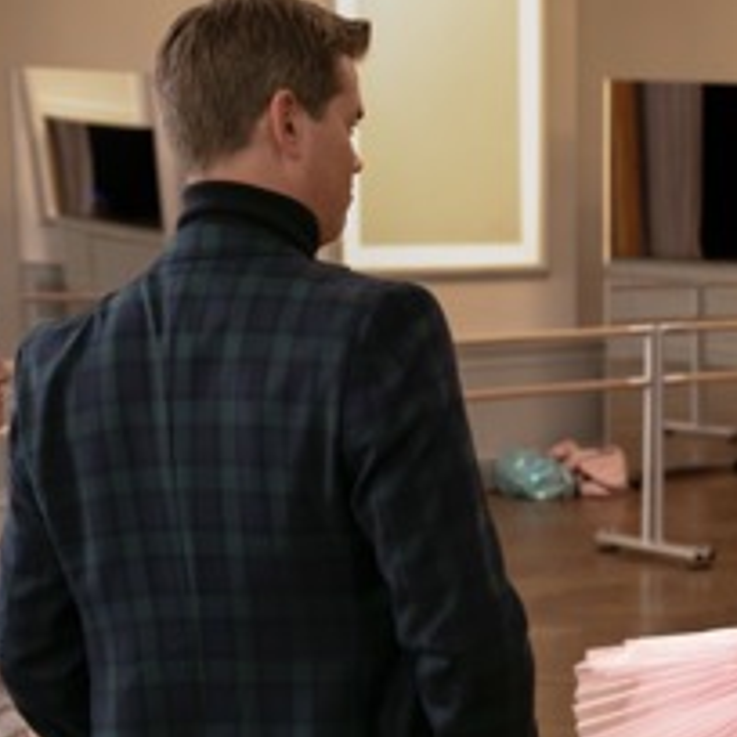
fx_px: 2361
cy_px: 569
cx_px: 560
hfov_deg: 17.6
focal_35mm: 98
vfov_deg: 17.6
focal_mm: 47
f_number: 3.5
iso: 2500
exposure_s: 1/160
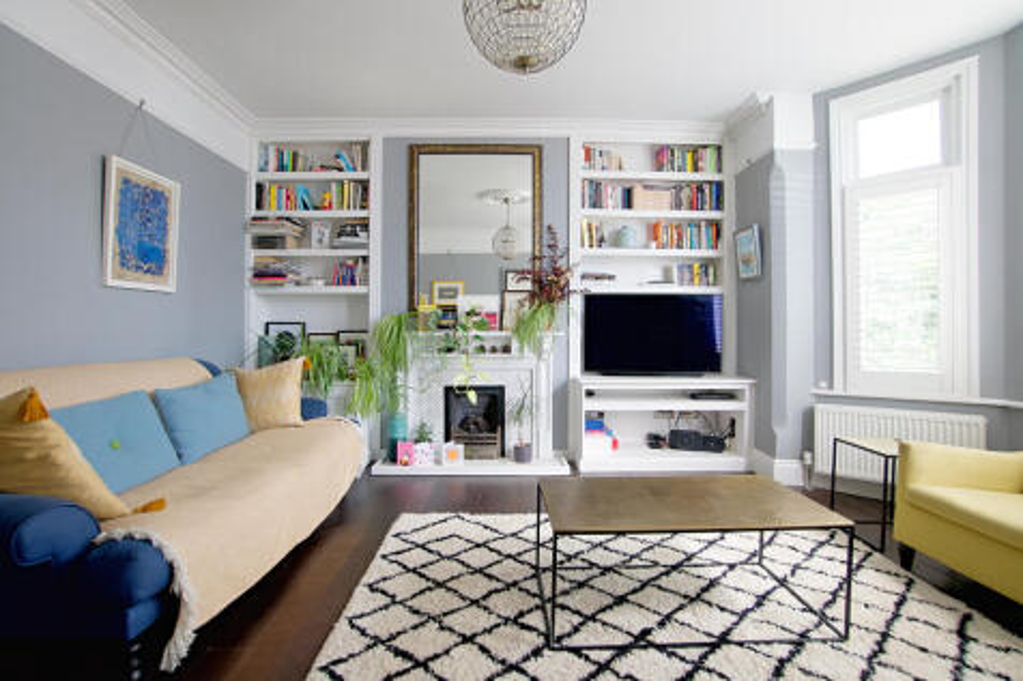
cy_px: 340
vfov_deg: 77.3
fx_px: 426
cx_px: 512
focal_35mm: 15
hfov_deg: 100.4
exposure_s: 1/160
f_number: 4
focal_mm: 10
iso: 500
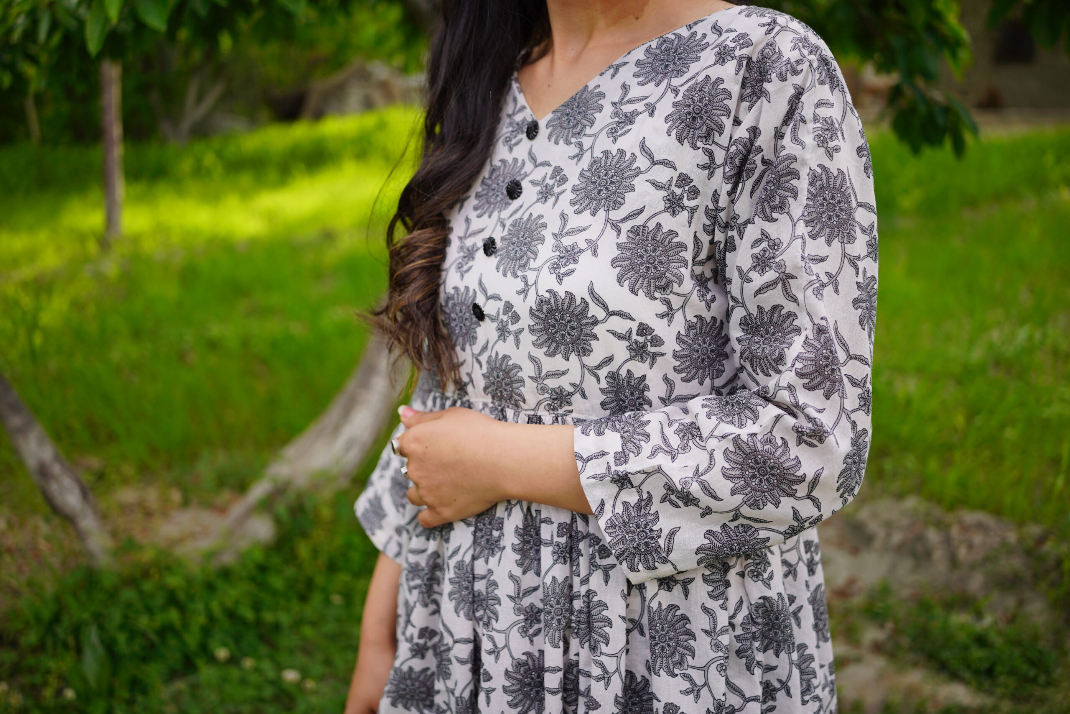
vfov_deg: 37.9
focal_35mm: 35
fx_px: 1040
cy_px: 357
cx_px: 535
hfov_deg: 54.4
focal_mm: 35
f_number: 2.8
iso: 100
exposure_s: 1/320
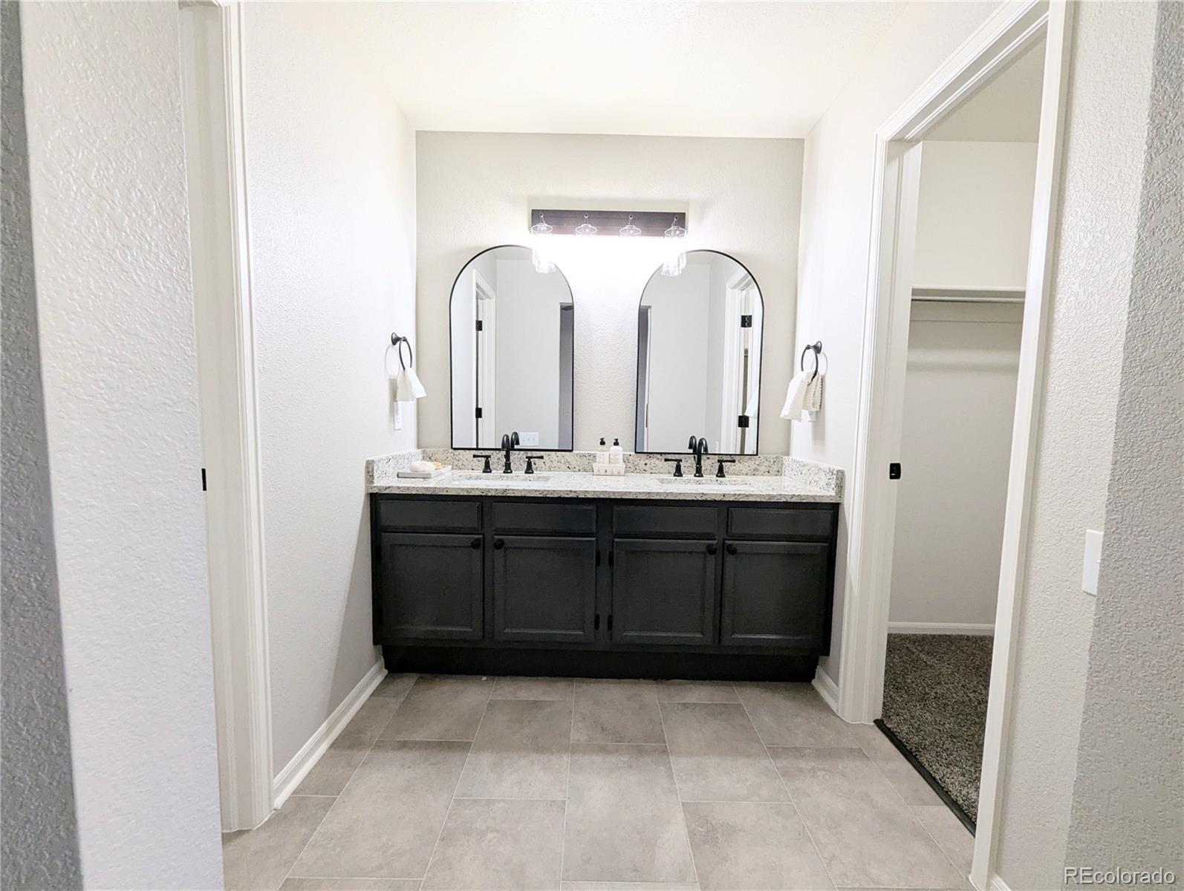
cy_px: 446
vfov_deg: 90.1
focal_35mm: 13
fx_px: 445
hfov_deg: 106.1
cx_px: 592
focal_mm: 1.95
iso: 88
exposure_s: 1/120
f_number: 2.2
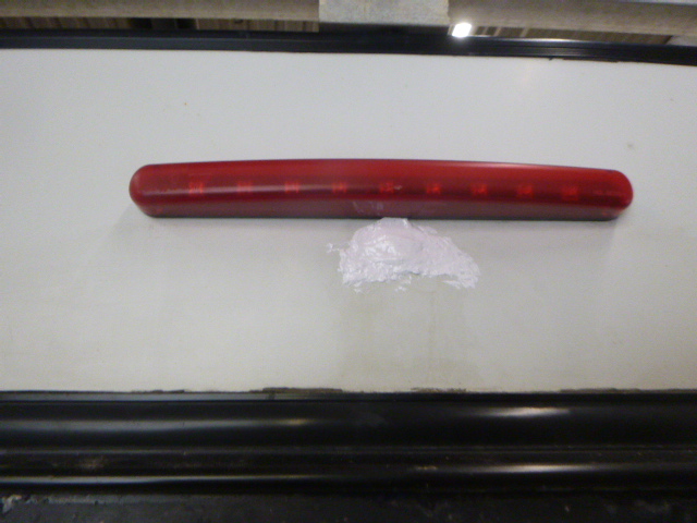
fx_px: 503
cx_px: 348
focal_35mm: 25
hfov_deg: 69.4
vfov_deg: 54.9
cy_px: 262
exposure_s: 1/60
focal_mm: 4.5
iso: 320
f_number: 3.9
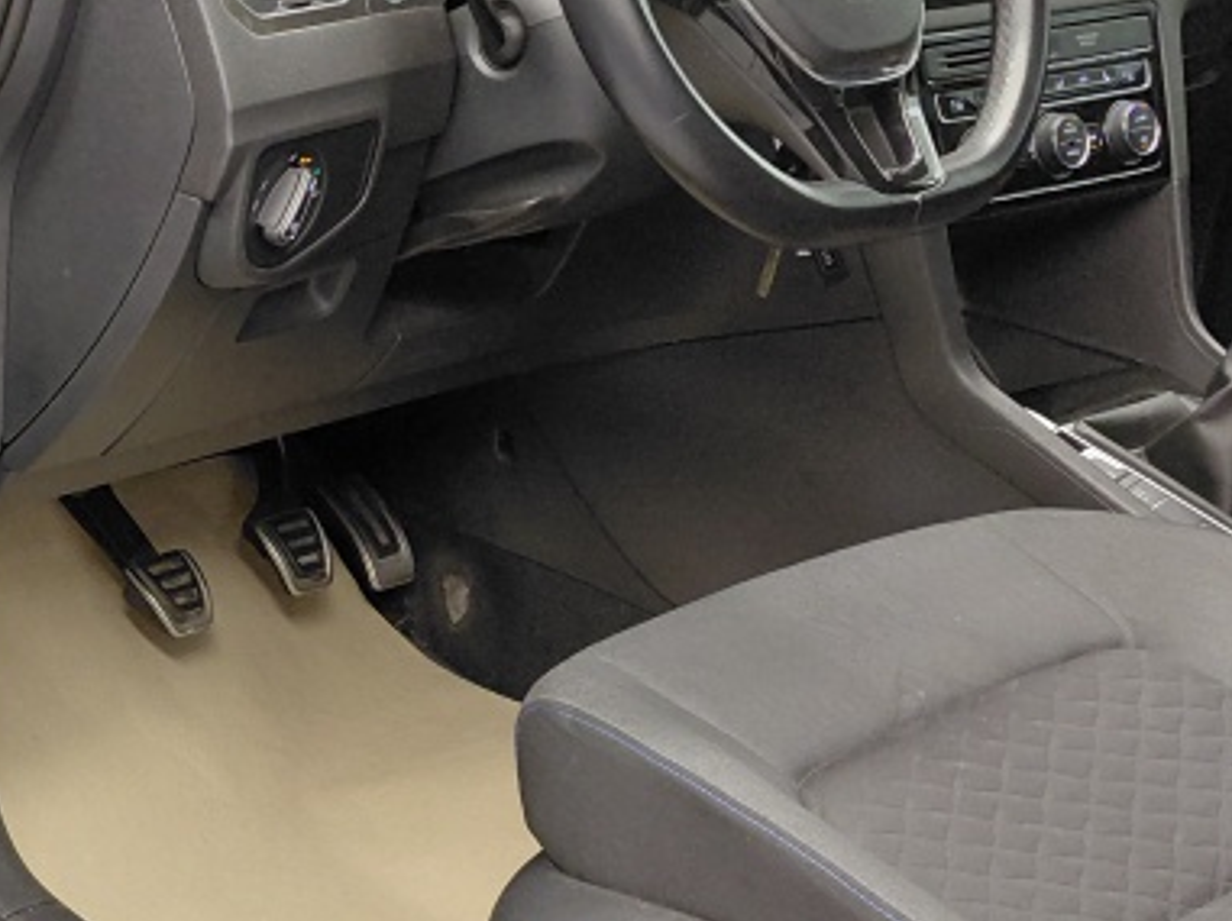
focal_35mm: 67
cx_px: -139
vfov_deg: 21.9
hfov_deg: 26.6
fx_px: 2382
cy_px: 454
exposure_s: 1/60
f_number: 1.8
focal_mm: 4.69
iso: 320
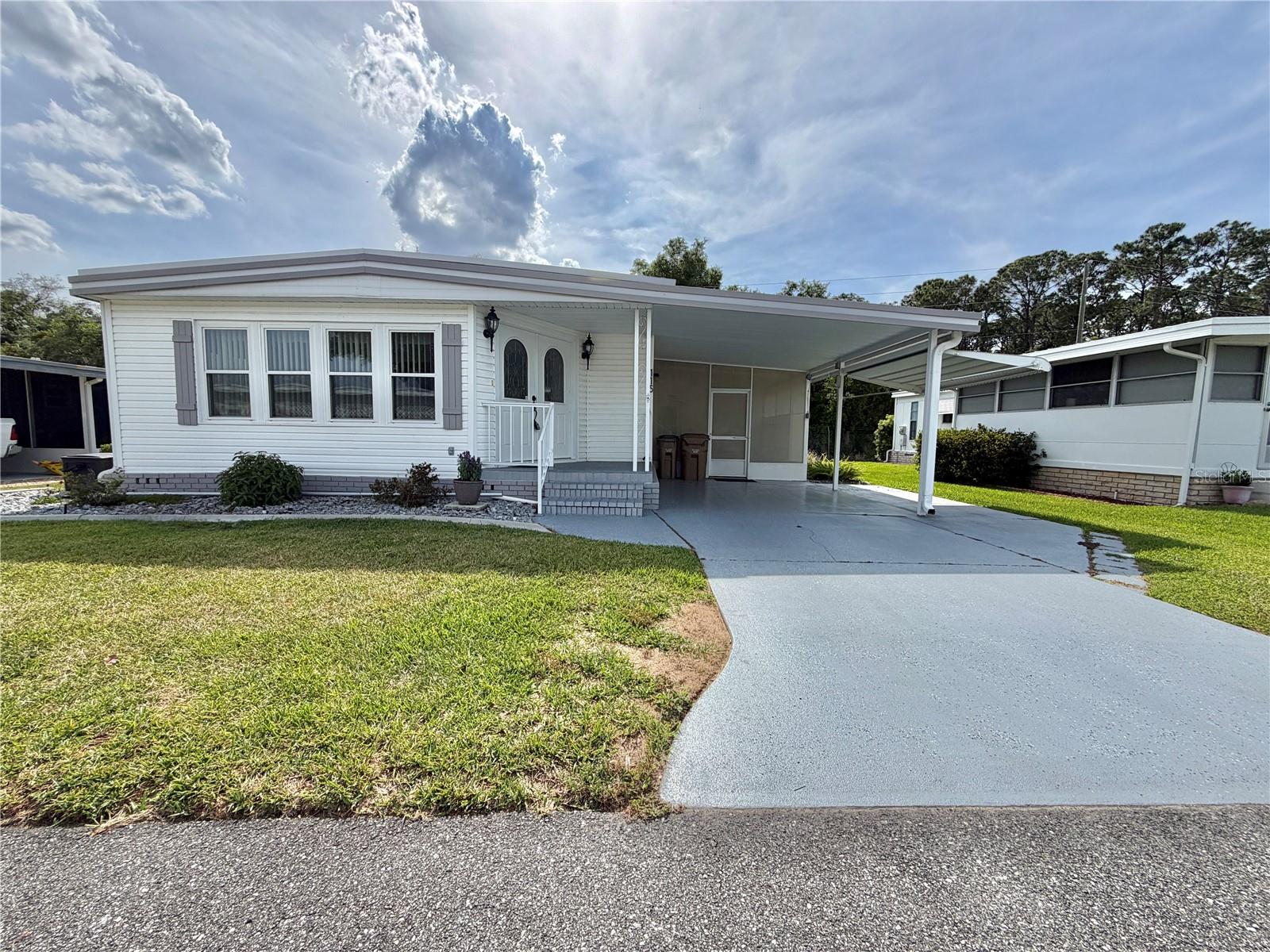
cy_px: 476
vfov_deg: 85.7
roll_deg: +0.0
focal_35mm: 14
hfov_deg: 102.1
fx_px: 514
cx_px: 635
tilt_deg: -5.1
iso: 20
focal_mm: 2.22
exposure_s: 1/1431
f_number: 2.2
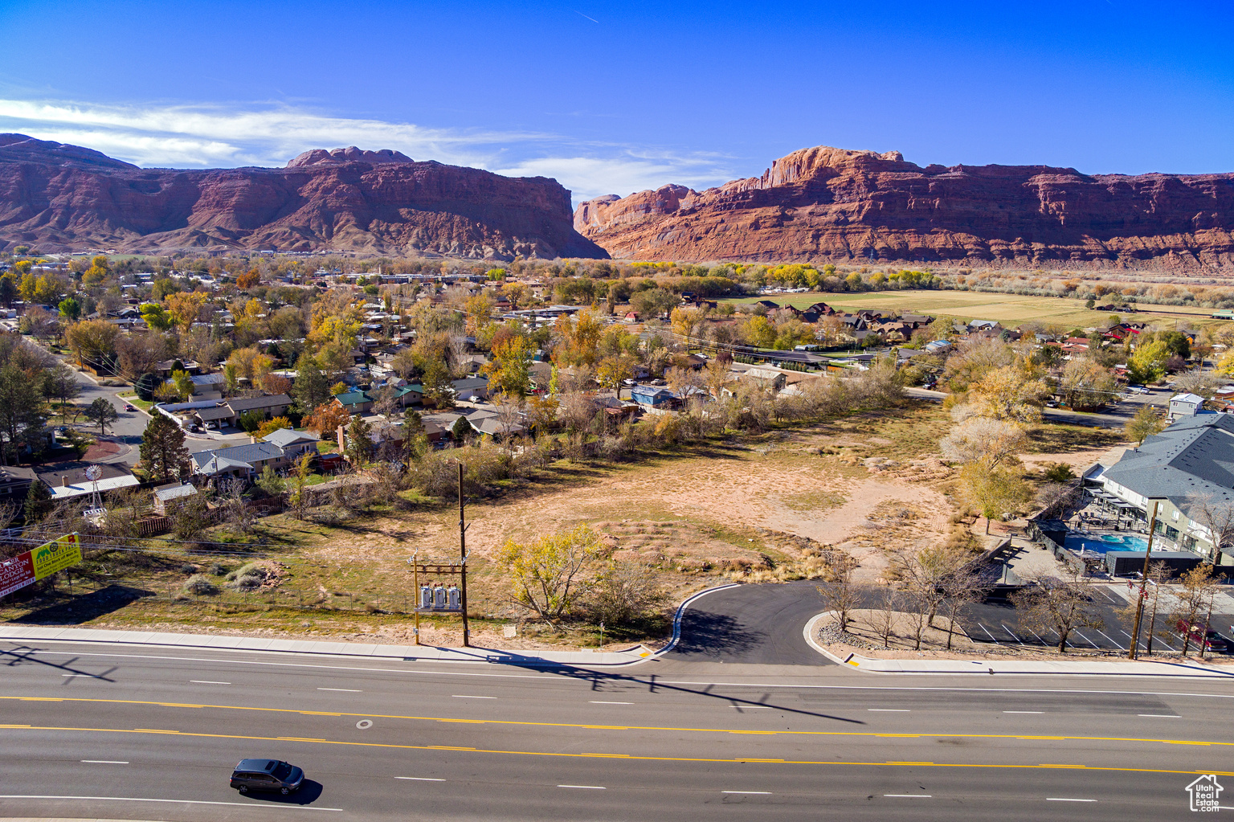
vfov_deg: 55.1
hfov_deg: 76.1
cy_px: 411
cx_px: 617
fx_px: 788
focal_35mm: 23
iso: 110
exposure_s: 1/1900
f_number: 2.8
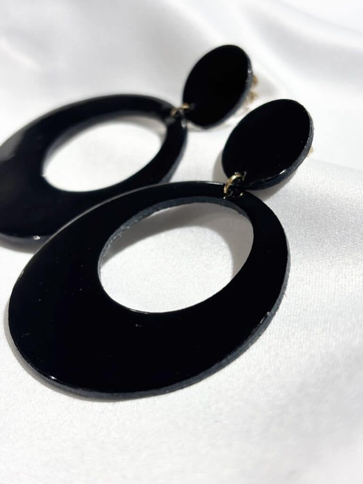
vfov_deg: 36.8
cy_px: 242
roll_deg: +3.5
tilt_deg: -21.1
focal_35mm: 52
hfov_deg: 28.0
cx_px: 182
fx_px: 727
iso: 32
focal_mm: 5.96
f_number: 1.6
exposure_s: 1/184
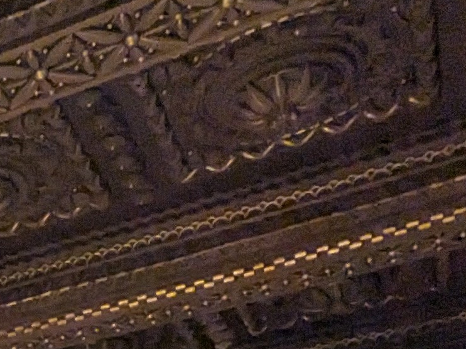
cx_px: -391
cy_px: 913
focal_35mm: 87
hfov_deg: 17.7
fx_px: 1171
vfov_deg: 12.2
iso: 185
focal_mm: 2.35
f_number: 2.2
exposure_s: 1/25
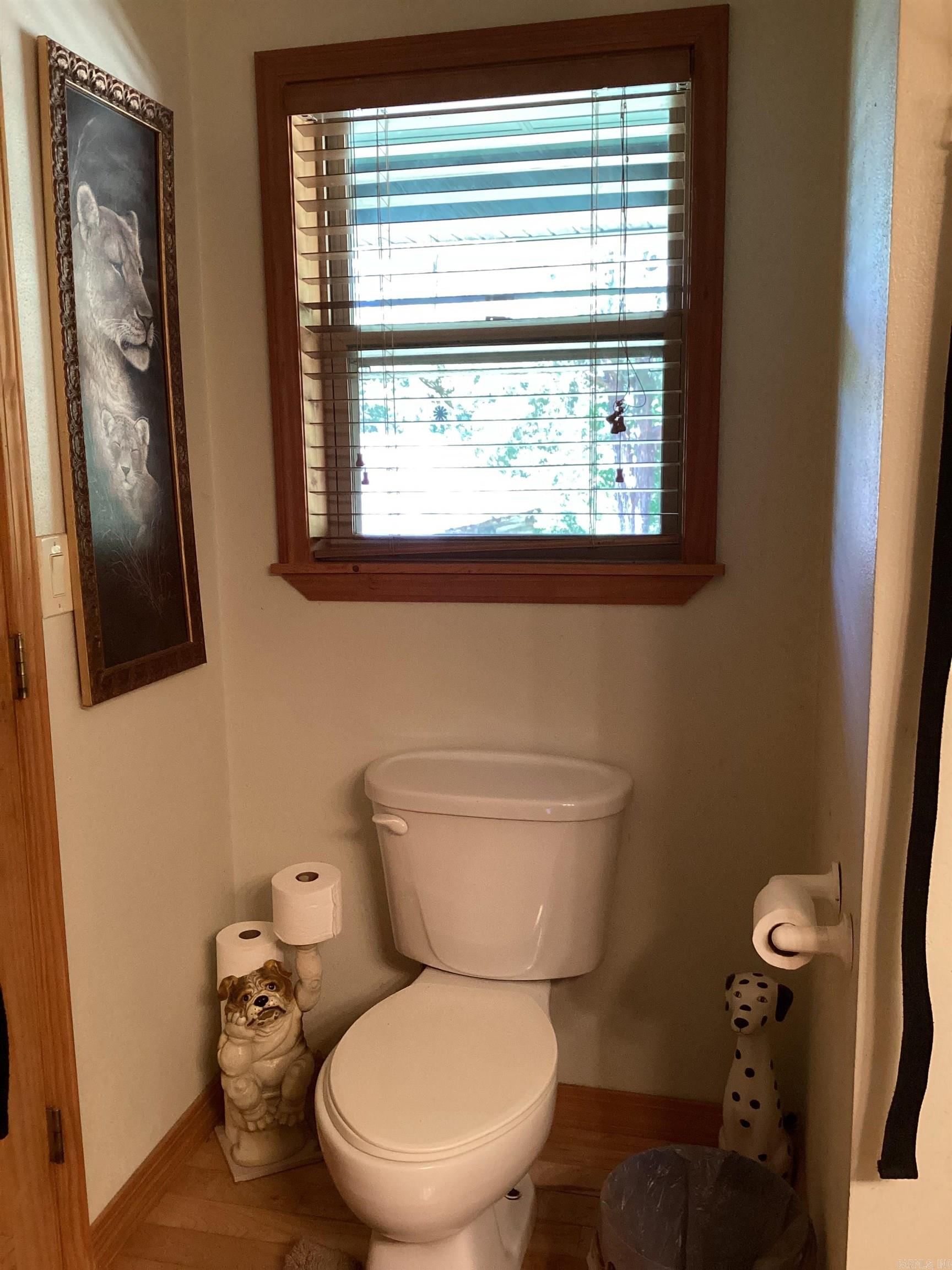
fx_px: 1137
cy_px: 635
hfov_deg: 45.4
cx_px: 476
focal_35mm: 31
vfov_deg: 58.4
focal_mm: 3.3
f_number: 2.4
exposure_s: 1/60
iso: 320
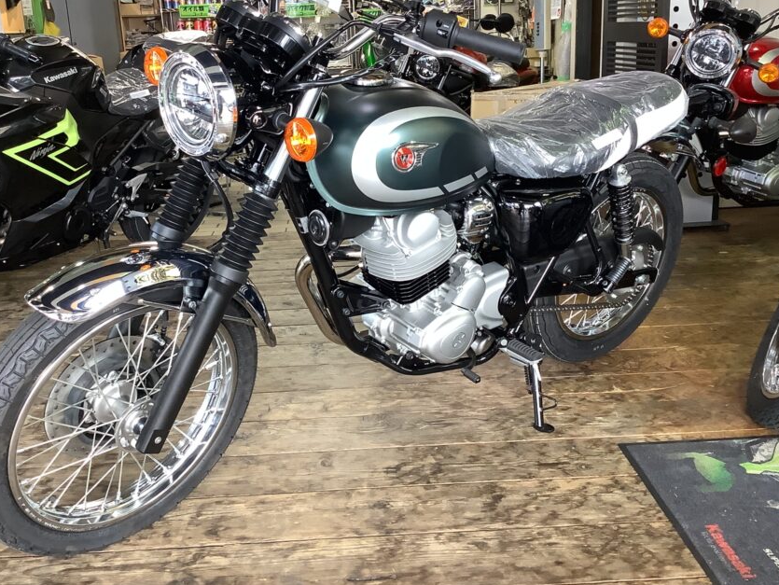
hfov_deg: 48.9
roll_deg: +2.3
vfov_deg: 37.7
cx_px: 368
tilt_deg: -16.3
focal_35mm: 38
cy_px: 283
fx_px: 856
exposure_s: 1/60
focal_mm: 3.3
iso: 160
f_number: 2.4
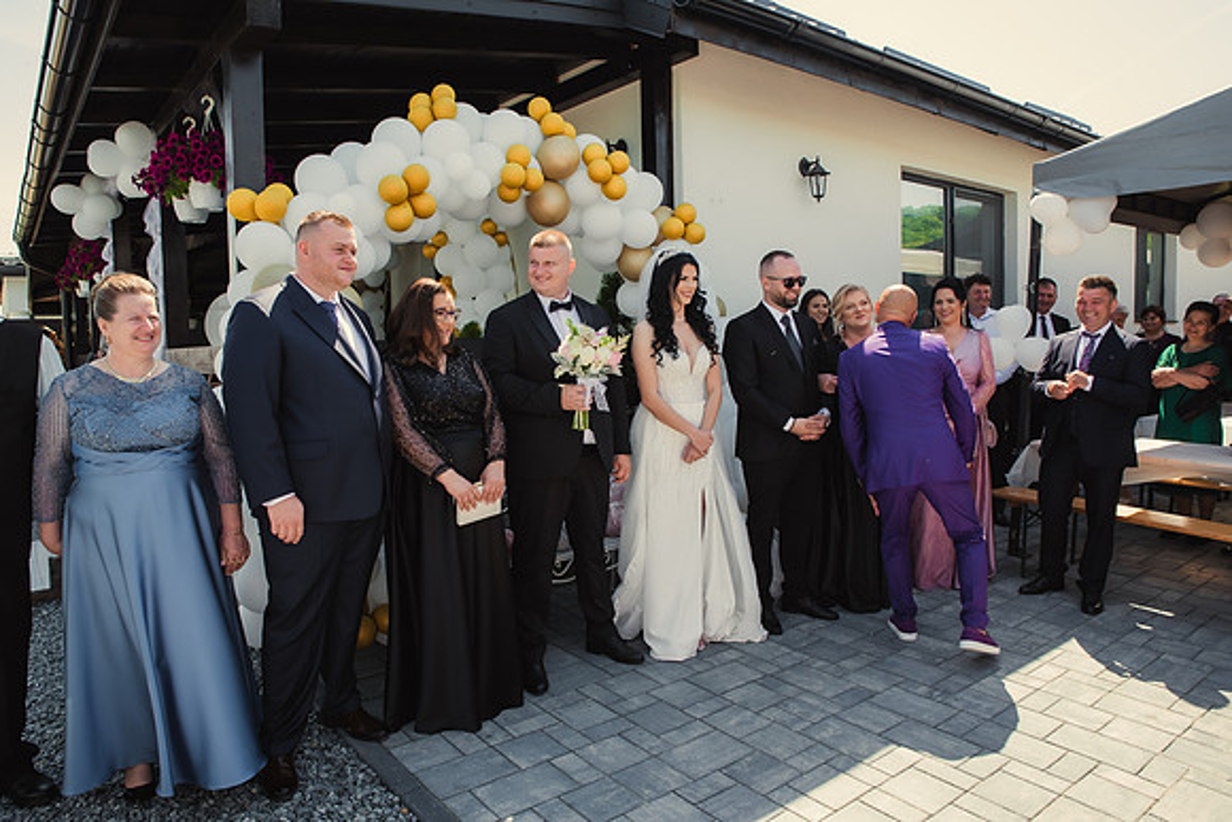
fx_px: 821
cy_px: 411
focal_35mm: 24
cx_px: 616
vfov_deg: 53.2
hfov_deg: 73.7
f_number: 6.3
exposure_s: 1/160
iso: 200
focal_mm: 24
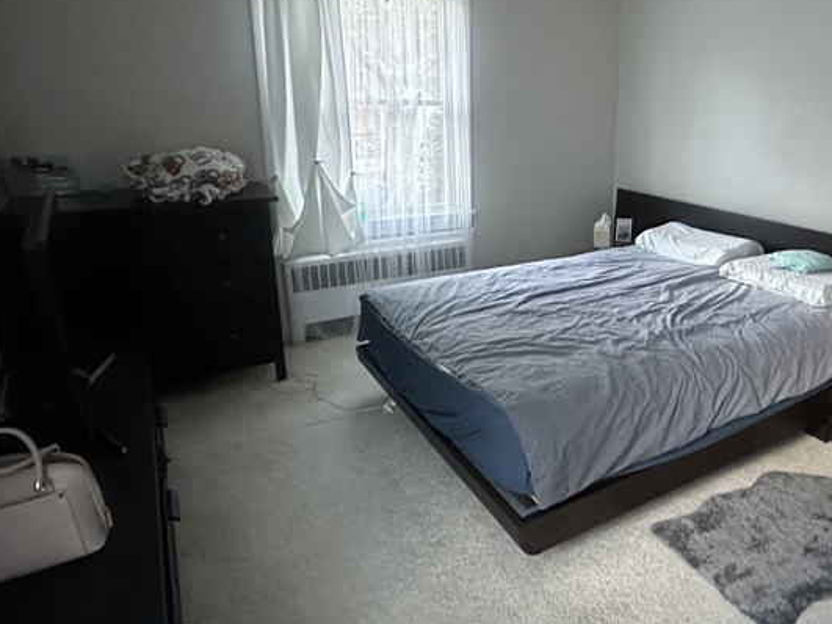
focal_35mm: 27
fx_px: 649
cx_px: 594
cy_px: 265
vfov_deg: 51.1
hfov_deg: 62.6
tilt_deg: -14.1
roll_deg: -2.7
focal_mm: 2.22
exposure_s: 1/60
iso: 1000
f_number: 2.2
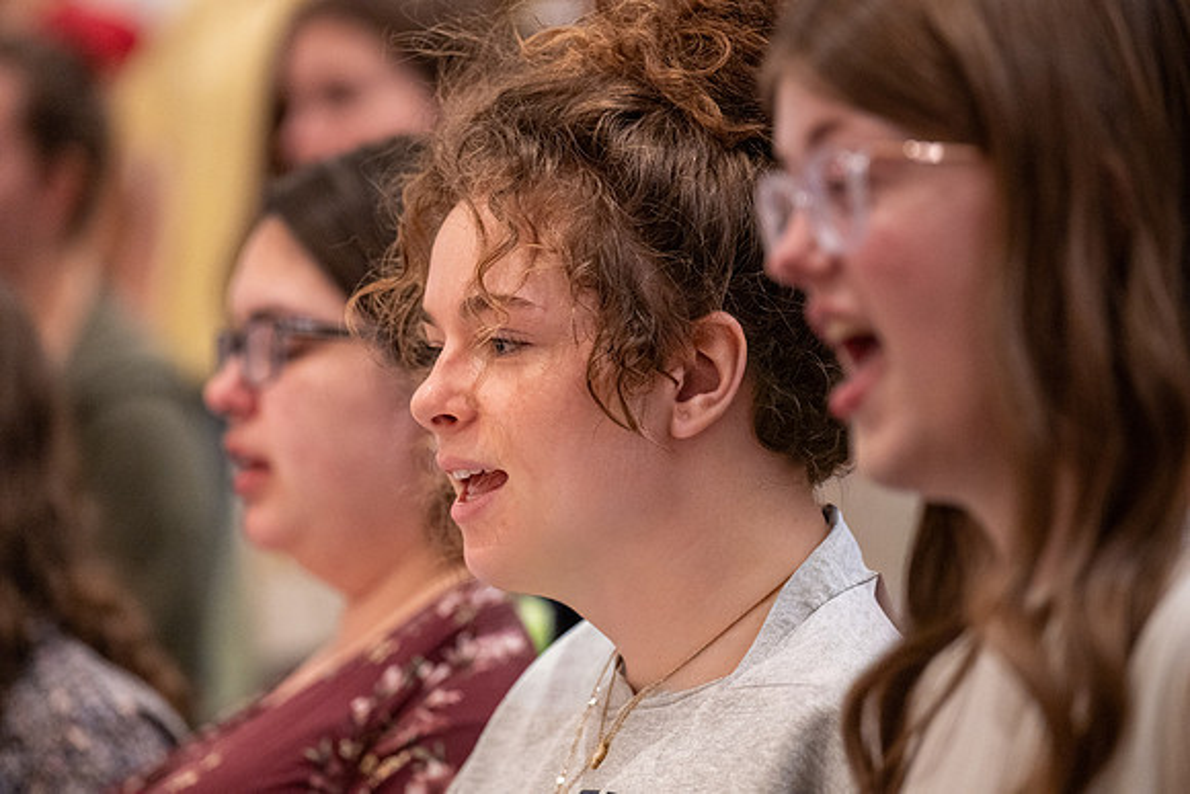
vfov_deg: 6.9
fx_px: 6612
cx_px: 595
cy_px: 397
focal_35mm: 200
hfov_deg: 10.3
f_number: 4
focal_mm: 200
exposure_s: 1/160
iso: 2000
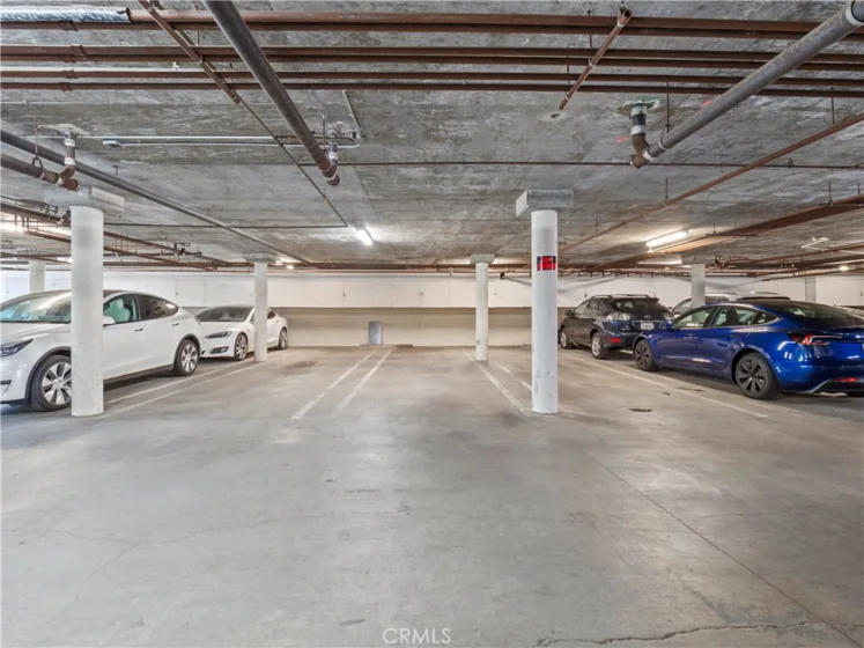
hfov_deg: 94.5
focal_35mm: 16
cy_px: 324
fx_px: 399
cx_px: 432
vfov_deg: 78.1
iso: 200
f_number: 8
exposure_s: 8
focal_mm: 8
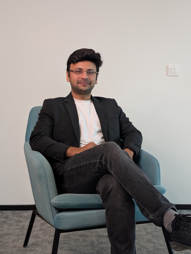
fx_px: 360
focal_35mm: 49
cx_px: 96
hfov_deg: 29.7
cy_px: 127
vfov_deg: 38.9
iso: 26
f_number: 1.68
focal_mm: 6.9
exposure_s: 1/33.3
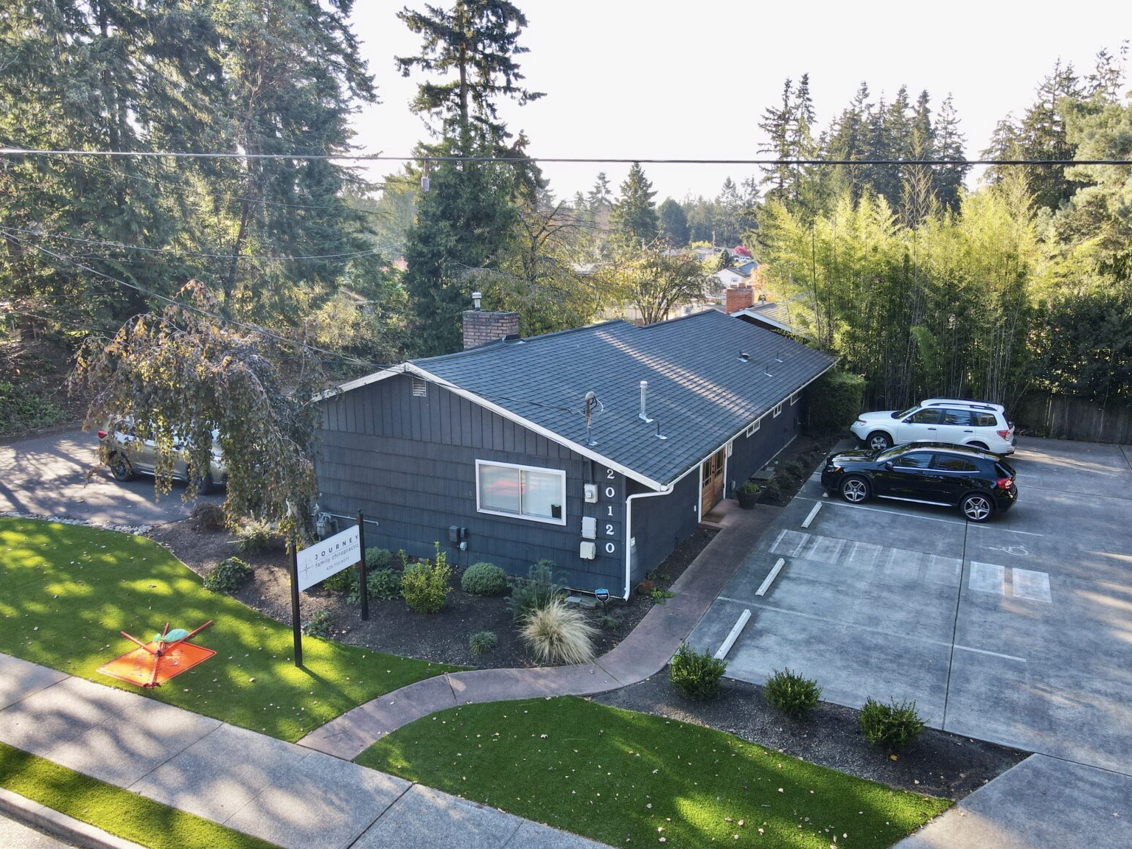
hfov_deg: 69.4
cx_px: 575
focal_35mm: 25
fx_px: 818
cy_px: 439
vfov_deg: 54.9
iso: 100
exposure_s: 1/80
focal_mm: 4.5
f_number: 2.8
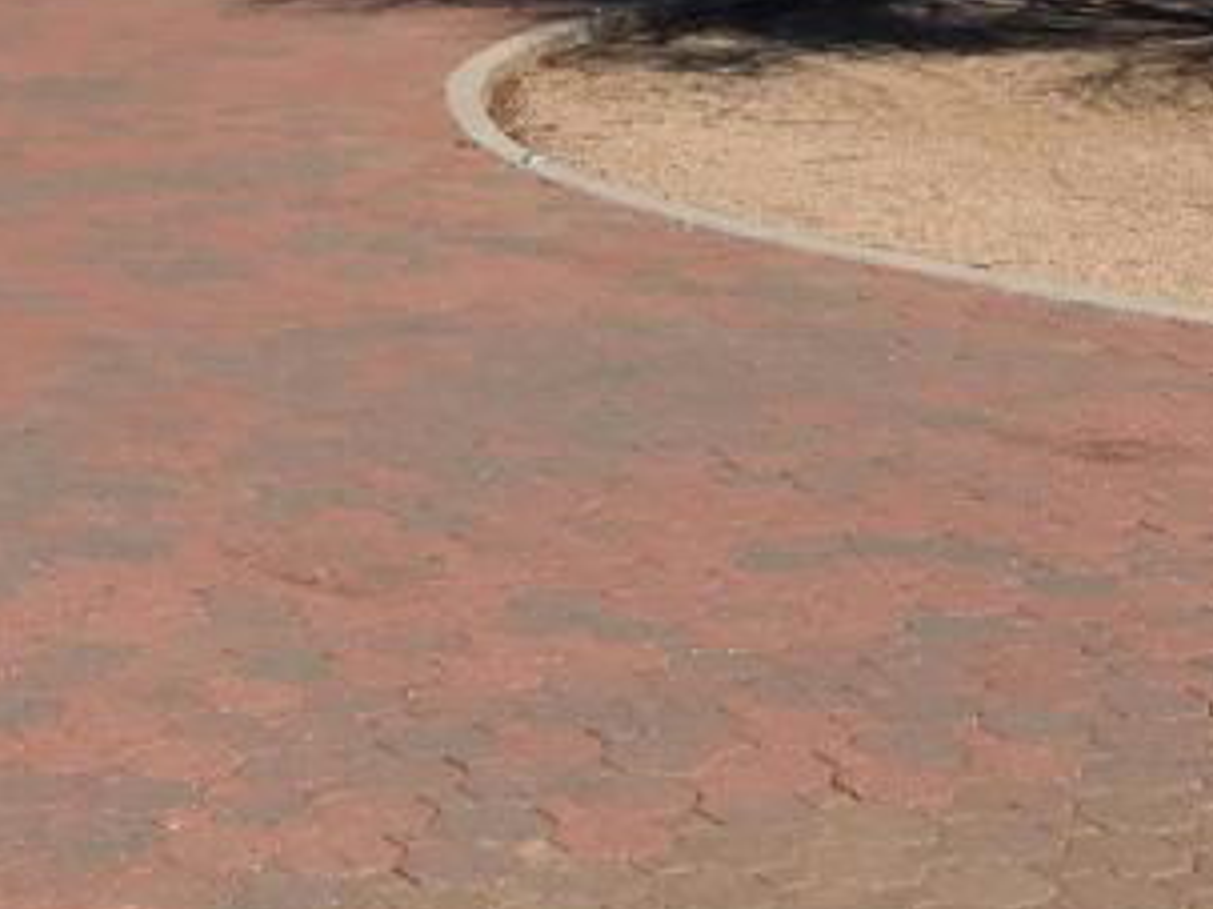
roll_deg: +0.2
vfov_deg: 14.5
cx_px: 344
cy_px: -248
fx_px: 3433
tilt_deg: -0.1
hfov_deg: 19.9
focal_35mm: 98
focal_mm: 4.15
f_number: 2.2
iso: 25
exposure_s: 1/3497
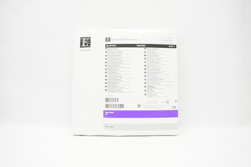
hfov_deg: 67.4
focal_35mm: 27
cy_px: 84
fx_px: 188
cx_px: 126
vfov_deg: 47.8
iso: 400
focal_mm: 18
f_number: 4
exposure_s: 1/60
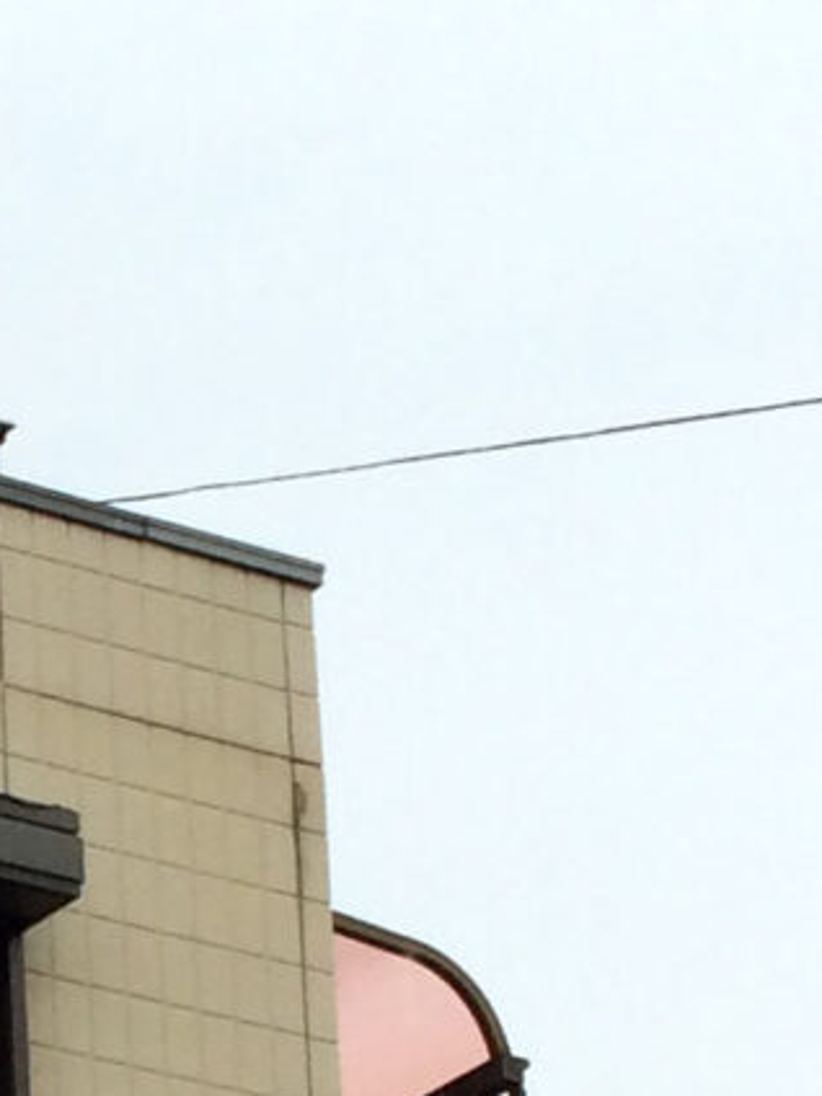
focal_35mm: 181
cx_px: -1127
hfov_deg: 7.7
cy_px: 2099
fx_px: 5731
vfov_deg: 10.2
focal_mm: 4.12
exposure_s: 1/586
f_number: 2.2
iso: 32
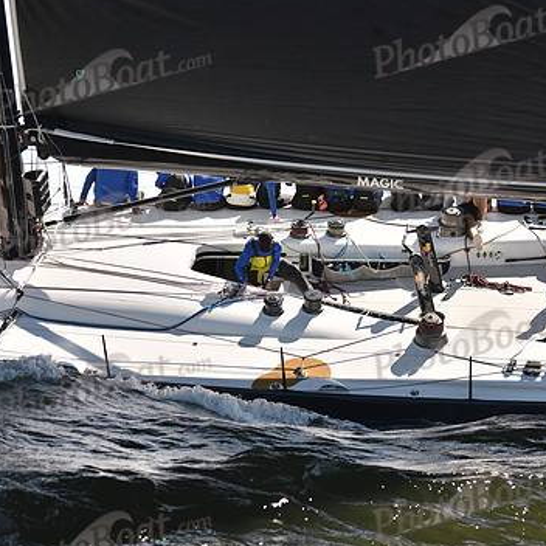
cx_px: 293
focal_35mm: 98
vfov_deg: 17.7
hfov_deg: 17.7
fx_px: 1749
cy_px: 283
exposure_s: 1/1000
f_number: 3.5
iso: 250
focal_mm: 70
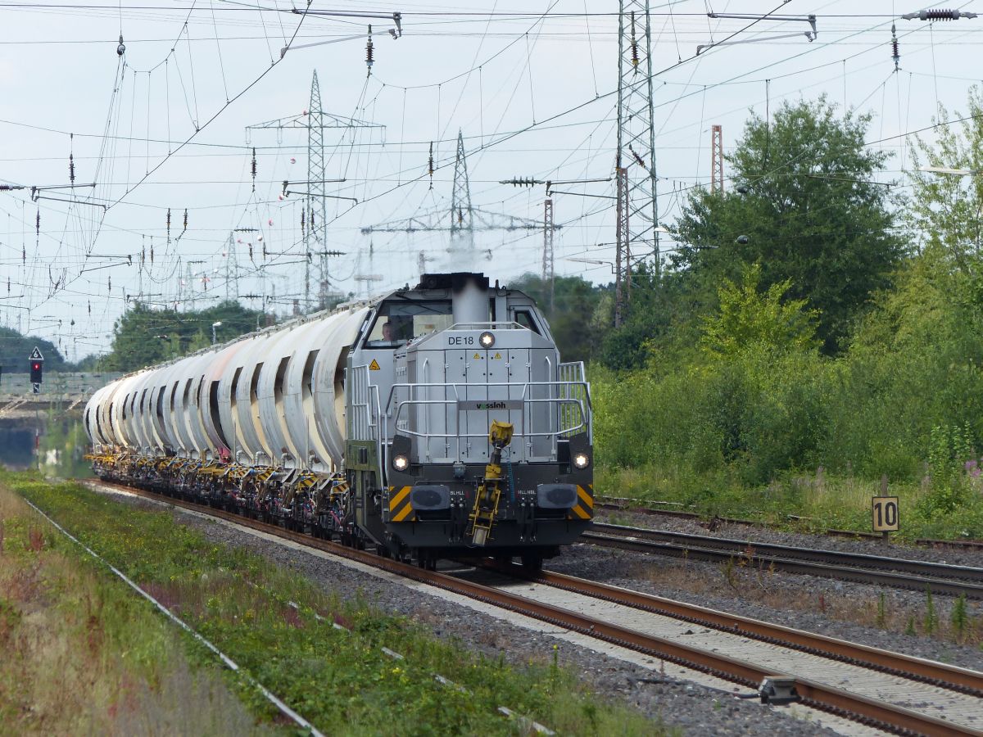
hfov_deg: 5.1
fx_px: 11132
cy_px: 368
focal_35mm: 392
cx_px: 492
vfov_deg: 3.8
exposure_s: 1/640
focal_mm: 70.5
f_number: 4
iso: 100
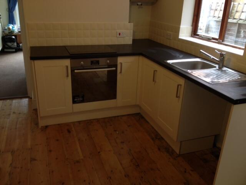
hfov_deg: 52.6
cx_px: 123
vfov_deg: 40.7
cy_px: 92
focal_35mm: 35
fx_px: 249
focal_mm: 4.28
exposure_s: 1/20
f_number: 2.4
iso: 50
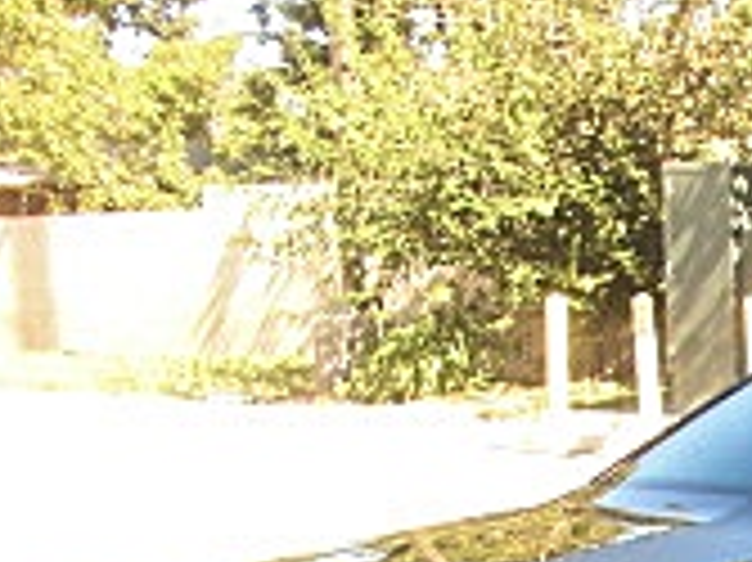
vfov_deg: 10.3
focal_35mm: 138
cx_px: 1324
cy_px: 895
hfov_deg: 13.0
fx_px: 2996
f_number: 2.8
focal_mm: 6.3
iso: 50
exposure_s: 1/125
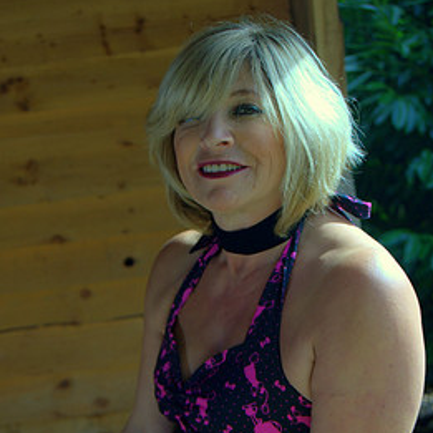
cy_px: 325
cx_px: 197
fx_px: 1245
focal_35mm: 88
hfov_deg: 19.7
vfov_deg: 19.6
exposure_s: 1/200
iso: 100
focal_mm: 40
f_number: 5.6
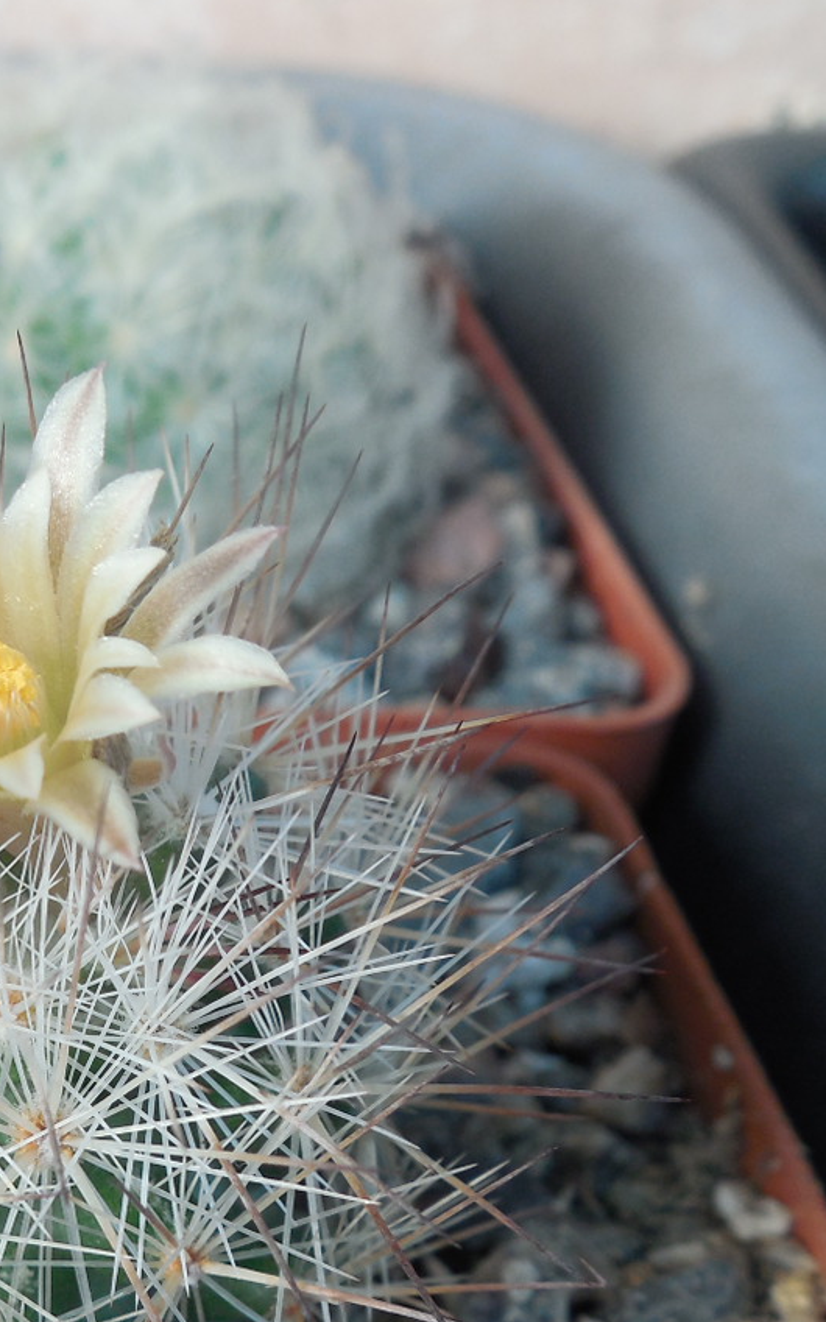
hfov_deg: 20.1
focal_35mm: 62
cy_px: 928
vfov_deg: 32.6
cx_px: -59
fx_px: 2233
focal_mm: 5.6
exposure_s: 1/160
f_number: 3.6
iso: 125
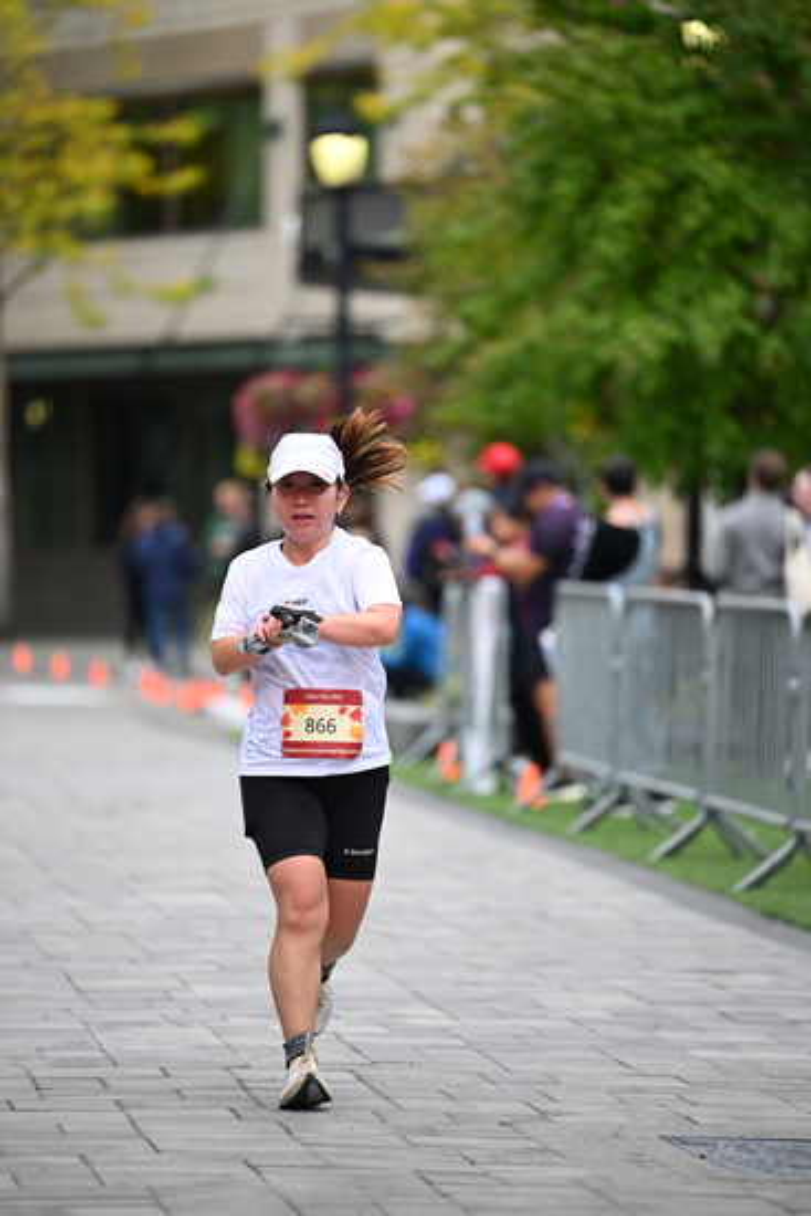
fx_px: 6754
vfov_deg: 10.3
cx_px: 406
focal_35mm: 200
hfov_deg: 6.9
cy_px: 608
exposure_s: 1/2000
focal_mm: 200
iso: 640
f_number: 2.8
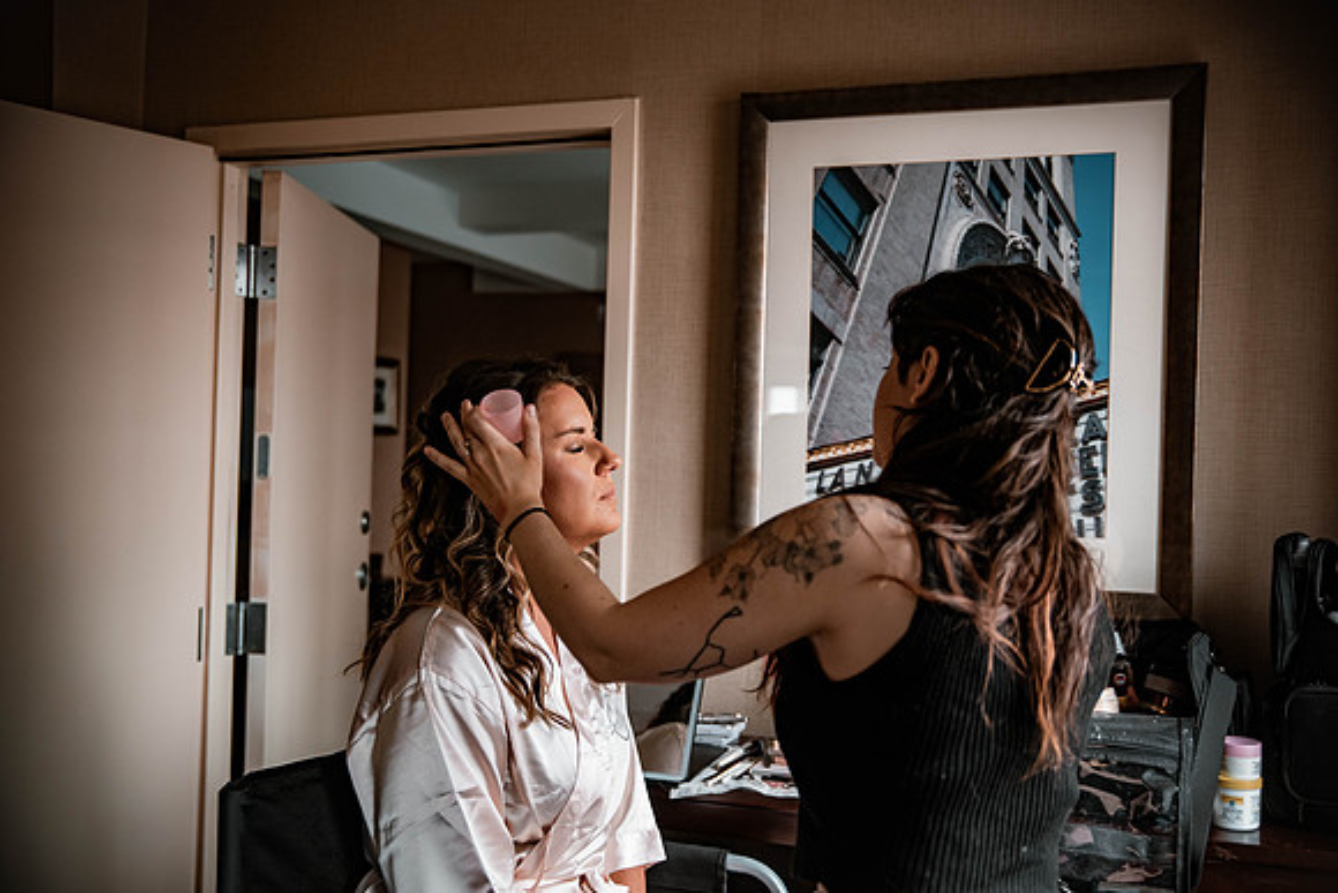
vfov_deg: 36.9
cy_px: 446
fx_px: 1338
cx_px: 669
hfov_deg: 53.1
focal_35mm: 36
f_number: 2.8
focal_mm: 36
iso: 1000
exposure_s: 1/320
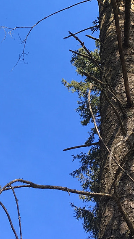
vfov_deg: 23.0
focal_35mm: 89
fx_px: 563
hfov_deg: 13.5
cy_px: 4
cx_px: 21
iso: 25
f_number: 2.2
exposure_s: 1/331
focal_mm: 4.15
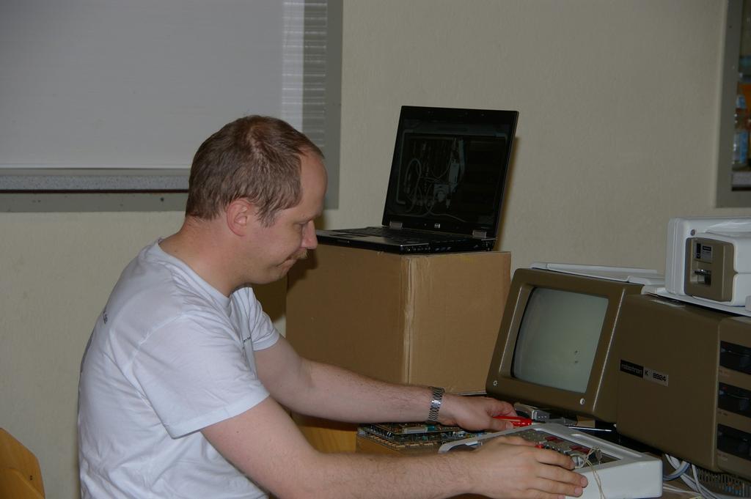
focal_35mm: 117
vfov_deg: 11.7
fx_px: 2439
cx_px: 376
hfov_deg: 17.5
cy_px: 250
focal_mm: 78
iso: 200
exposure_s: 1/100
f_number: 5.6
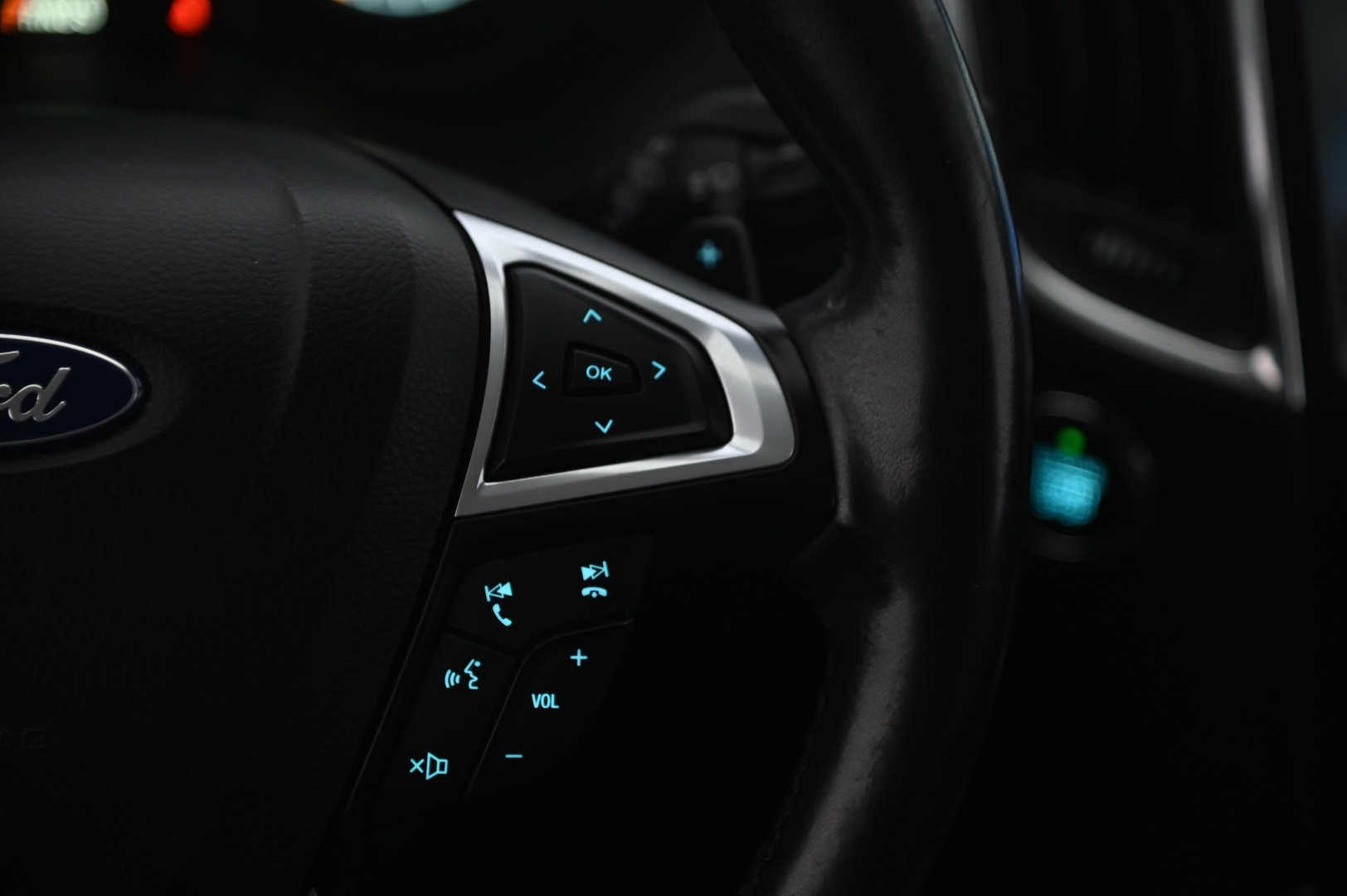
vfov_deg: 11.4
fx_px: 4486
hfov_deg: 17.1
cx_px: 674
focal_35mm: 120
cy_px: 448
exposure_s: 1/30
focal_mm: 120
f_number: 4
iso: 2000
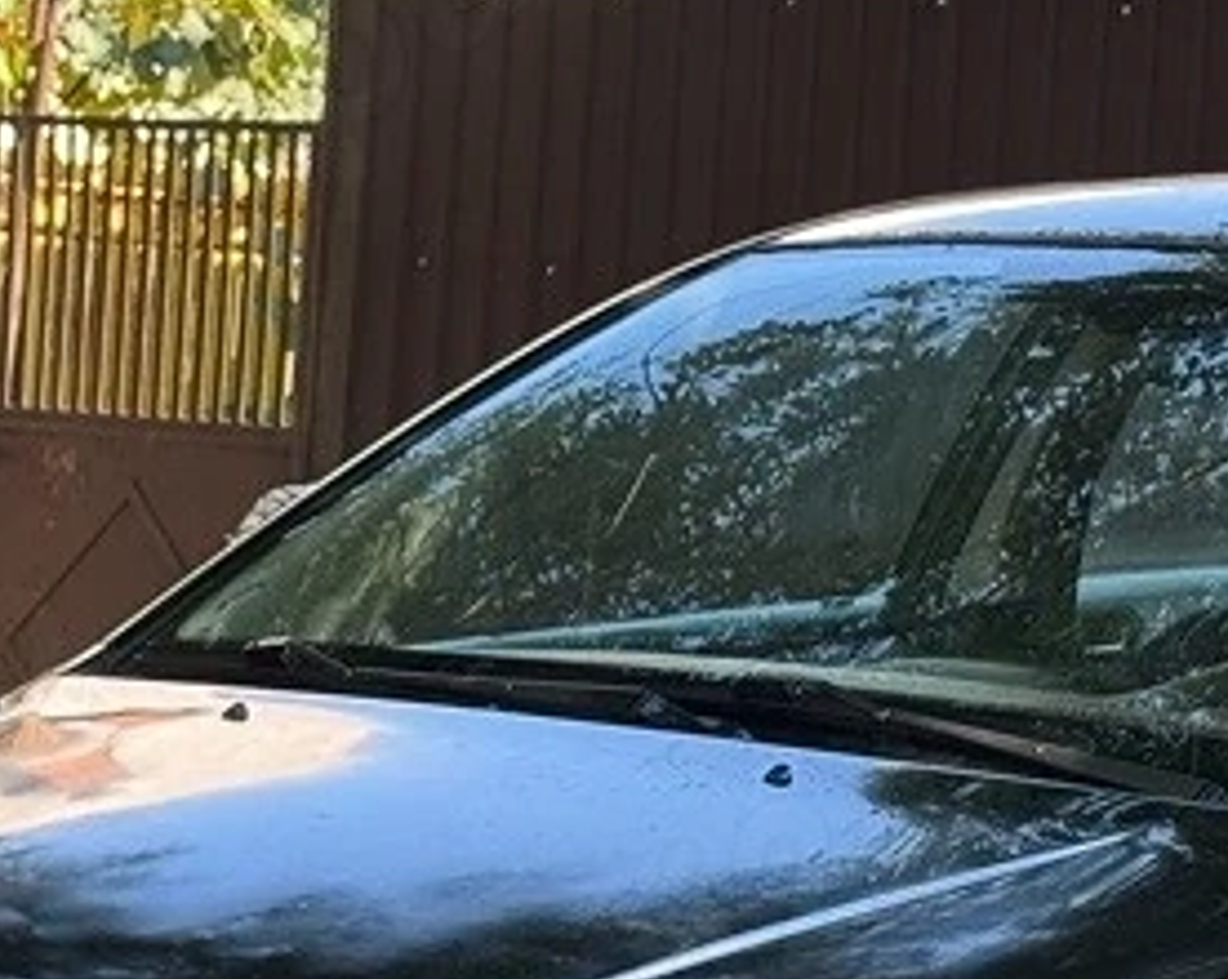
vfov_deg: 9.0
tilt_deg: -5.8
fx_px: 6170
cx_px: 1037
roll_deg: -2.5
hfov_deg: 11.3
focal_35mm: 170
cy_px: 970
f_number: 1.78
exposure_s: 1/293
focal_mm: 6.76
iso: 64
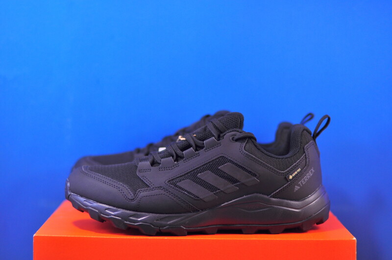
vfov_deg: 18.1
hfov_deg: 27.0
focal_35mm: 75
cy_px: 130
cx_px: 196
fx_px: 816
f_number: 2
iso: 250
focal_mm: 50
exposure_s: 1/320
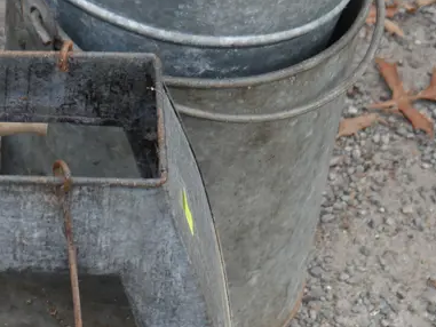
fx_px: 1625
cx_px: -18
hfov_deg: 15.0
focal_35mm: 129
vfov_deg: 11.5
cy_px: 182
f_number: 5.2
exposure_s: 1/60
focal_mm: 24
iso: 250
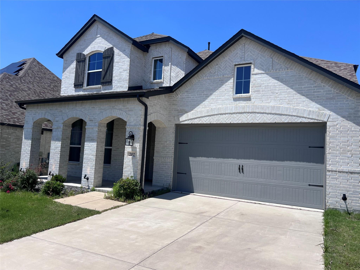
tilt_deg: +4.3
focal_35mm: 26
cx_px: 180
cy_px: 135
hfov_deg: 67.3
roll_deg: -2.8
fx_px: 270
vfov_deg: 53.1
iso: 50
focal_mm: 5.7
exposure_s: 1/6579
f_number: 1.5
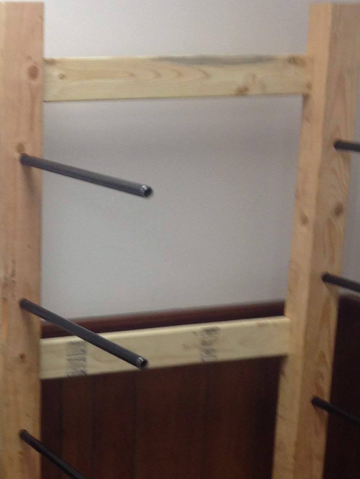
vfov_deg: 21.1
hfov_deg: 15.8
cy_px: 435
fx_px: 1261
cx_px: -29
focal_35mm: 91
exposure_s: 1/40
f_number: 2.4
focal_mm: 4.28
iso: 64
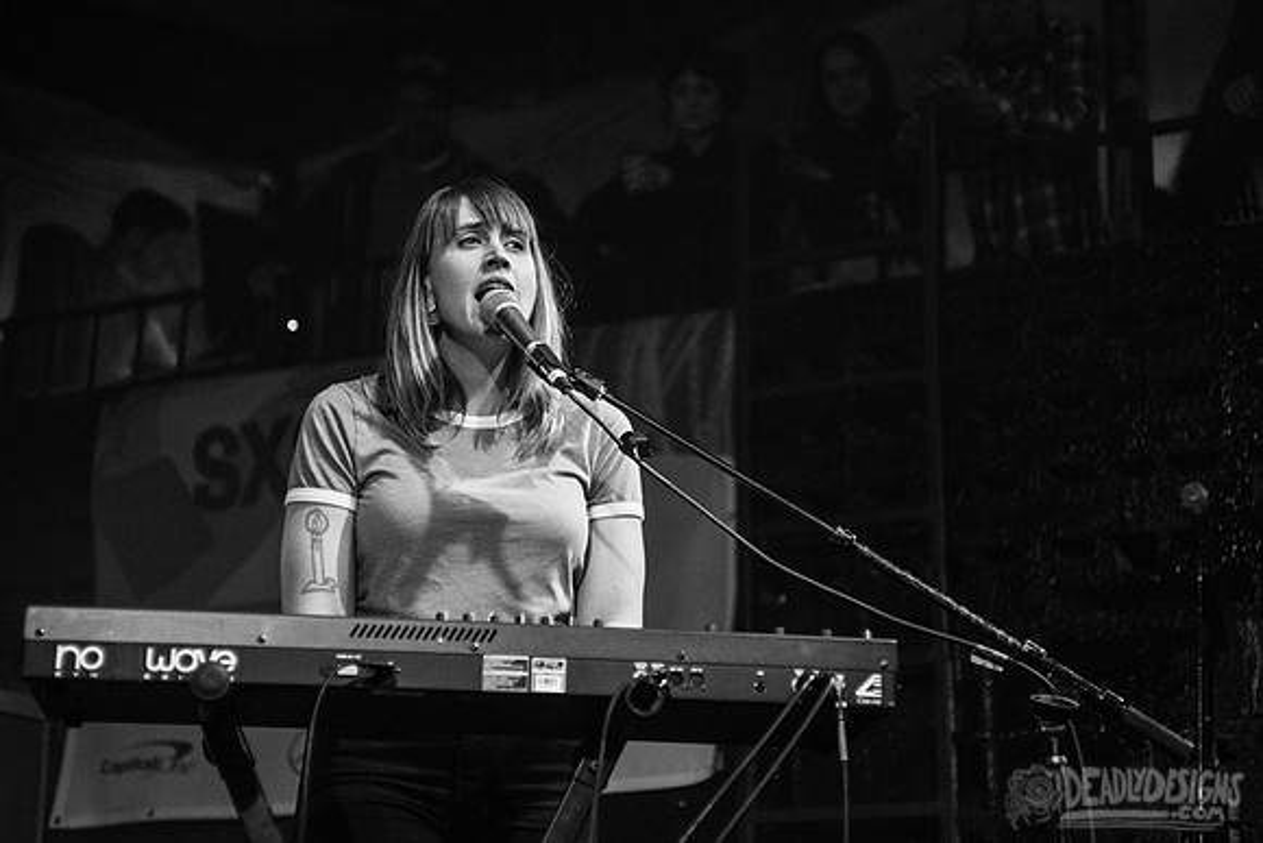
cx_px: 632
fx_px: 2456
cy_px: 422
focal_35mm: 70
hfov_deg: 28.8
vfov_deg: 19.5
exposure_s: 1/160
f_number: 2.8
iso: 3200
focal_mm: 70
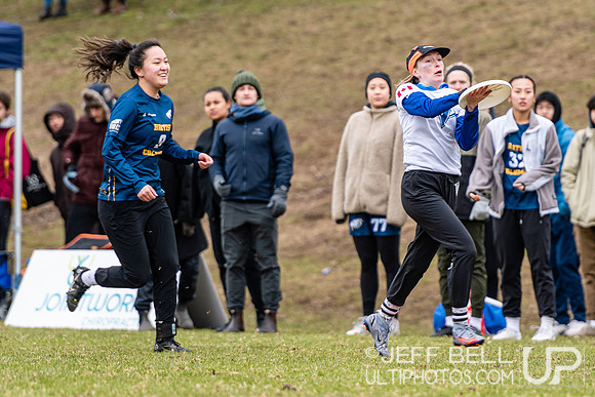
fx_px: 7927
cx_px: 411
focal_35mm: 480
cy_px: 154
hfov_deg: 4.3
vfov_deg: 2.9
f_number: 3.2
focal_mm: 200
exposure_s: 1/1000
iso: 250
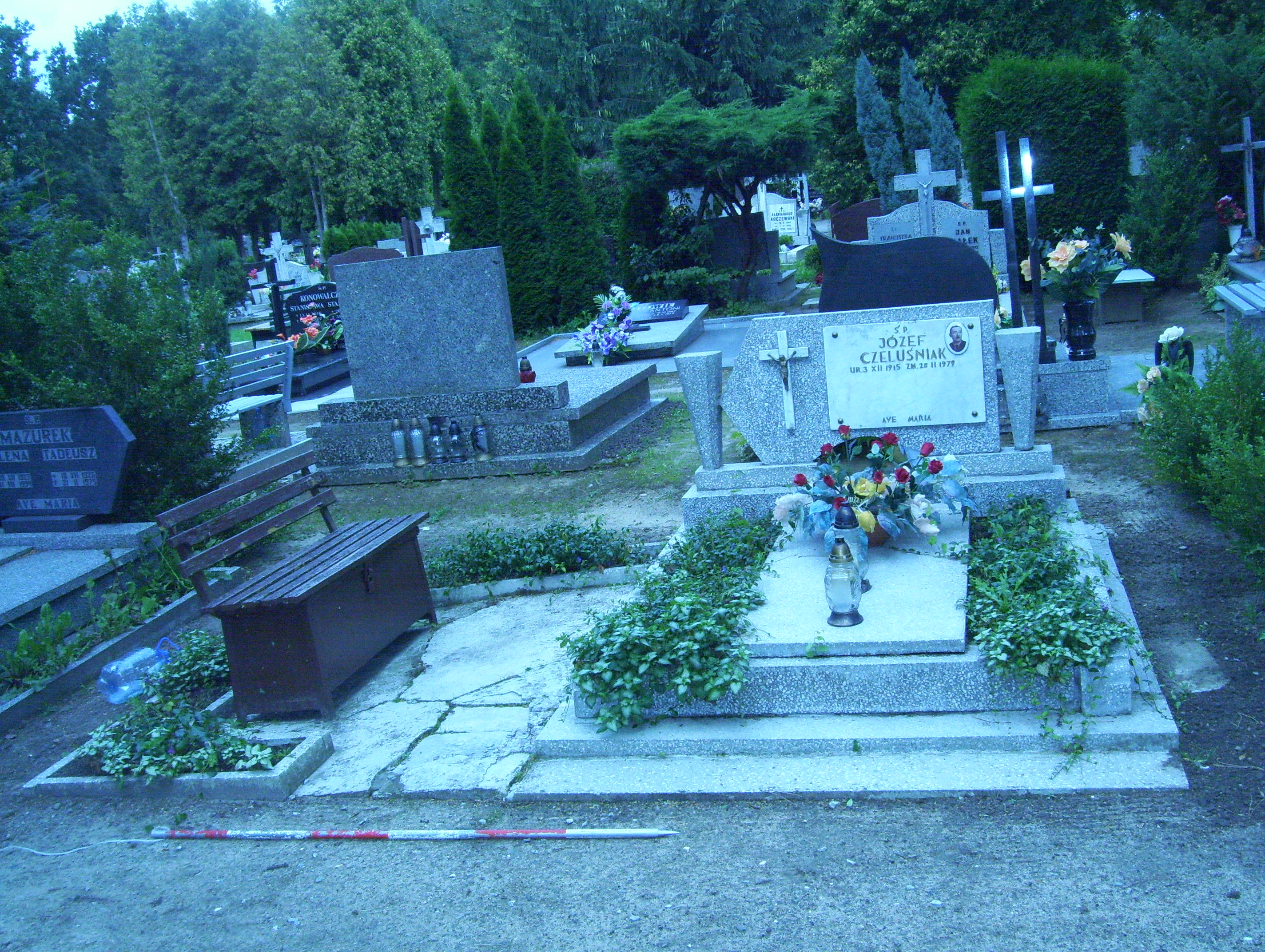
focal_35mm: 36
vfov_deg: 39.7
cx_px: 632
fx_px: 1317
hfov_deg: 51.3
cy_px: 476
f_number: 4.8
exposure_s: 1/500
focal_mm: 6
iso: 400
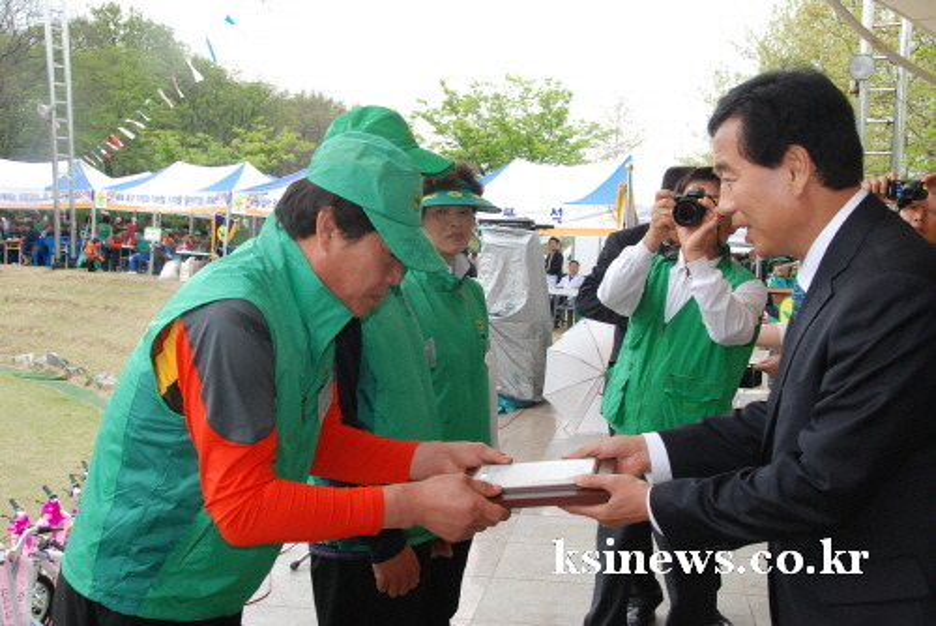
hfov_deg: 47.9
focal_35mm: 40
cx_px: 468
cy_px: 313
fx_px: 1054
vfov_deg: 33.1
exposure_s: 1/200
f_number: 10
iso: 800
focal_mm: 27
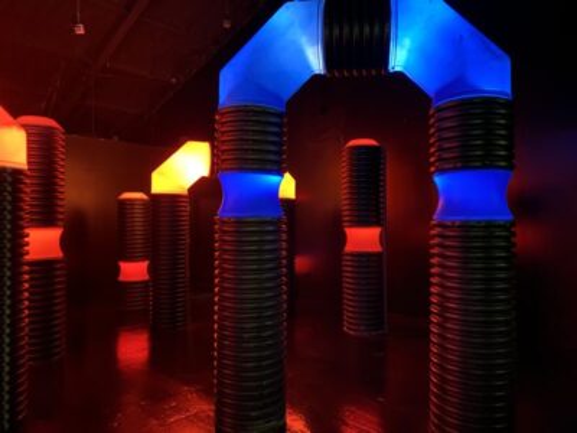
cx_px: 288
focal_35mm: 26
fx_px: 433
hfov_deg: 67.3
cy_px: 216
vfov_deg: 53.1
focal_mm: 4.25
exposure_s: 1/8
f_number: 1.8
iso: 800
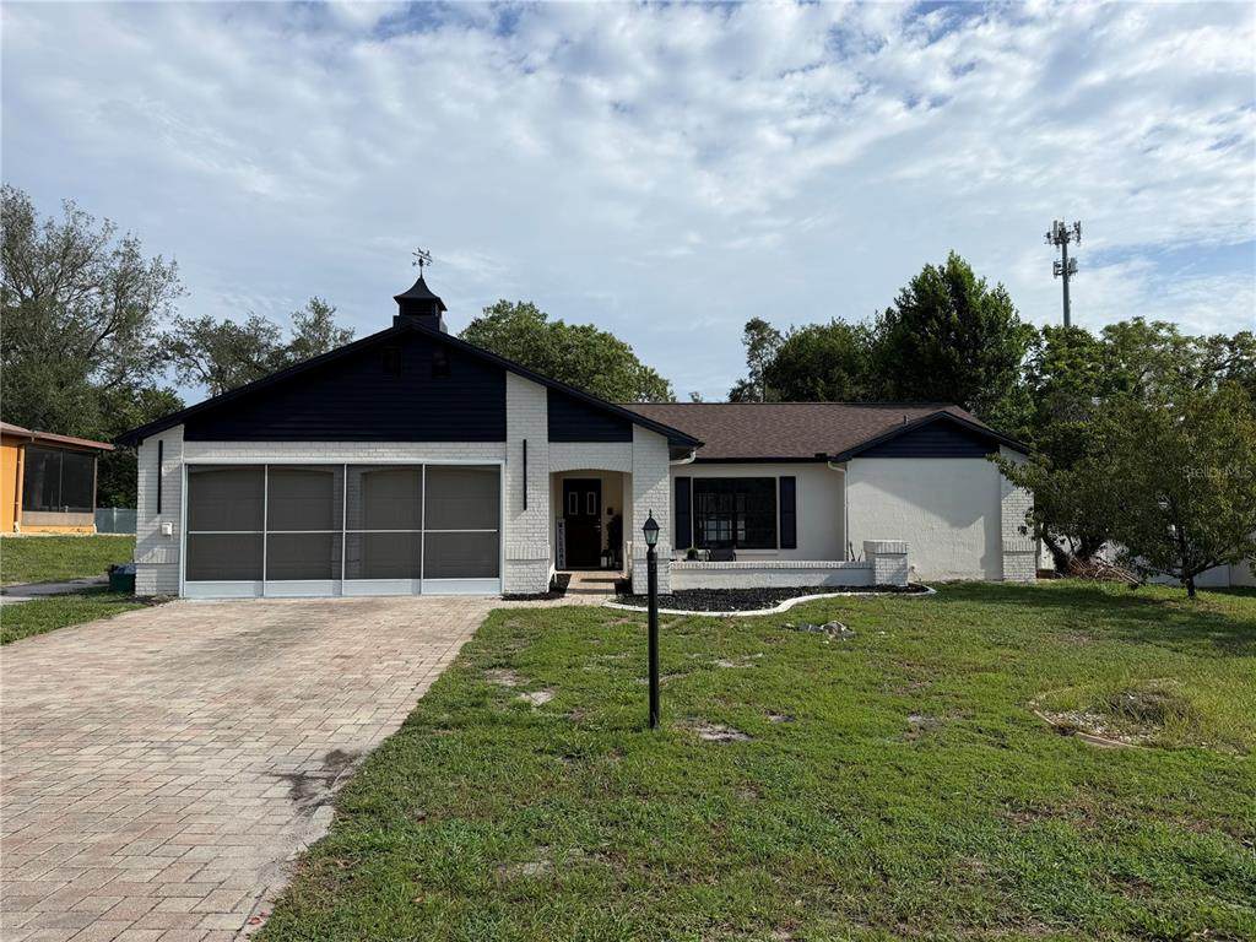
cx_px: 628
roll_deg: +0.8
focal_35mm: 24
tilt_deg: +3.2
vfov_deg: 56.8
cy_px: 471
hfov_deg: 71.6
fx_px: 871
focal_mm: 6.76
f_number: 1.78
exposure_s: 1/6711
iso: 80
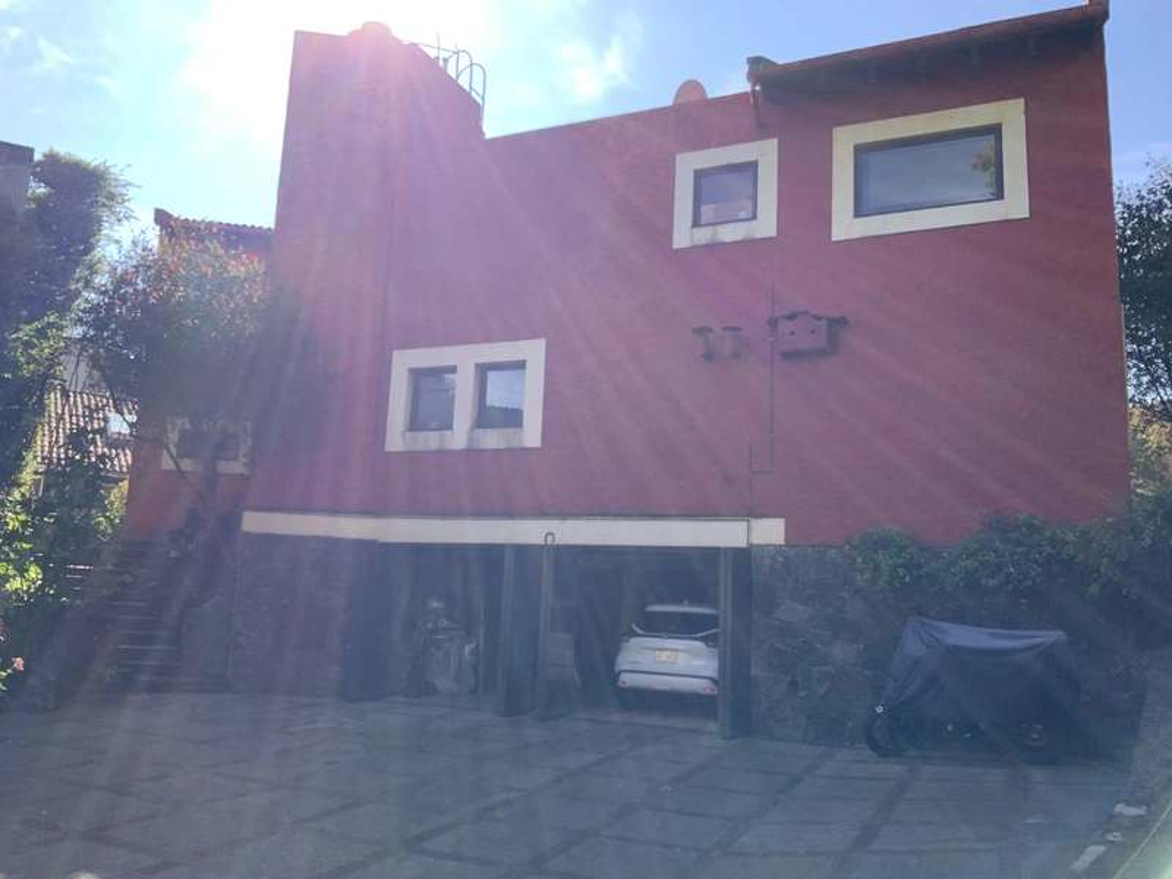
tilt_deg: +9.9
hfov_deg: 61.7
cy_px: 440
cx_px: 586
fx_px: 982
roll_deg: -2.7
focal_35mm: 29
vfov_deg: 48.2
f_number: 1.8
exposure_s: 1/519
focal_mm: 3
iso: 16
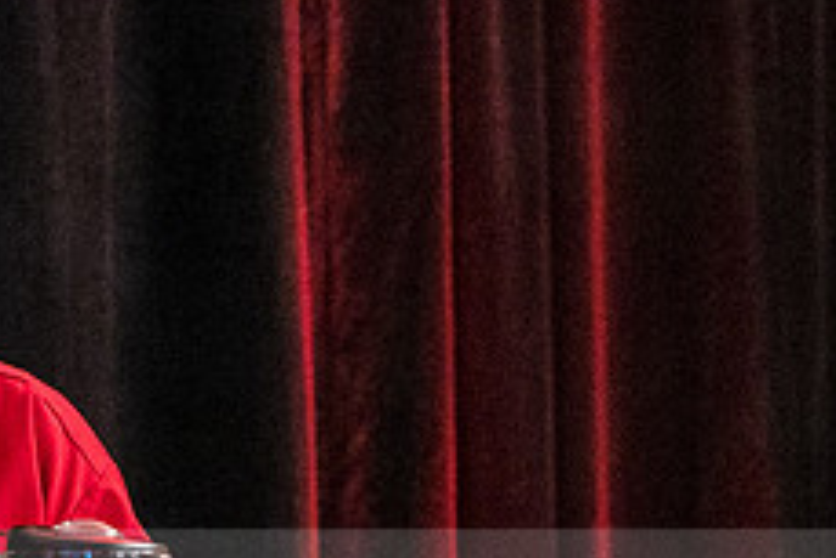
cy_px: 691
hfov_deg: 3.6
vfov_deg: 2.4
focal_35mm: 570
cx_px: 307
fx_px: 13245
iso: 6400
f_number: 4
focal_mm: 150
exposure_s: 1/100
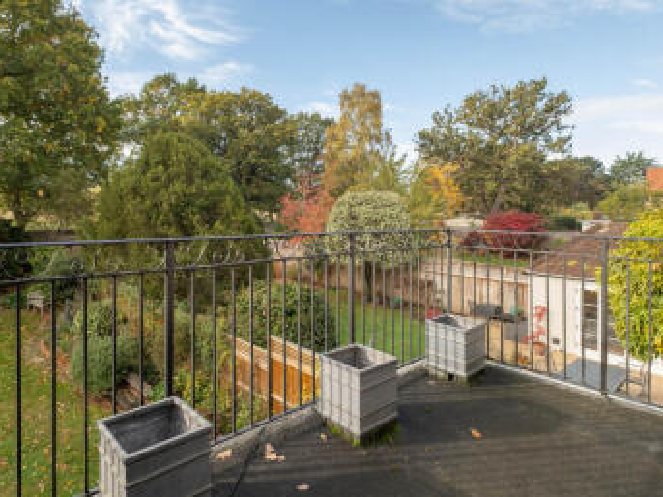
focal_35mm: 20
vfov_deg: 65.9
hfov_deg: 81.8
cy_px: 245
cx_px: 329
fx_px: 383
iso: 400
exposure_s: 1/250
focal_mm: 10
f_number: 5.6
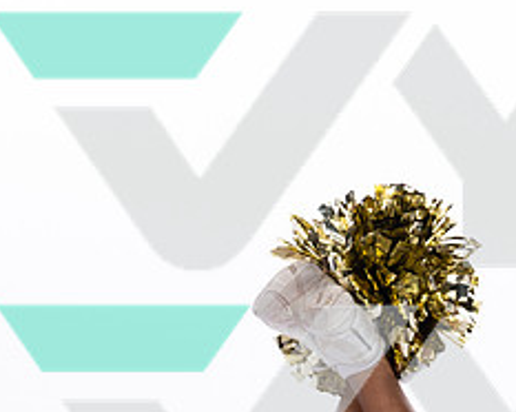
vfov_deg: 6.7
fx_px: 3494
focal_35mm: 229
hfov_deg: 8.4
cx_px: 603
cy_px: 380
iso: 100
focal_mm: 70
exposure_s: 1/250
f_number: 5.6
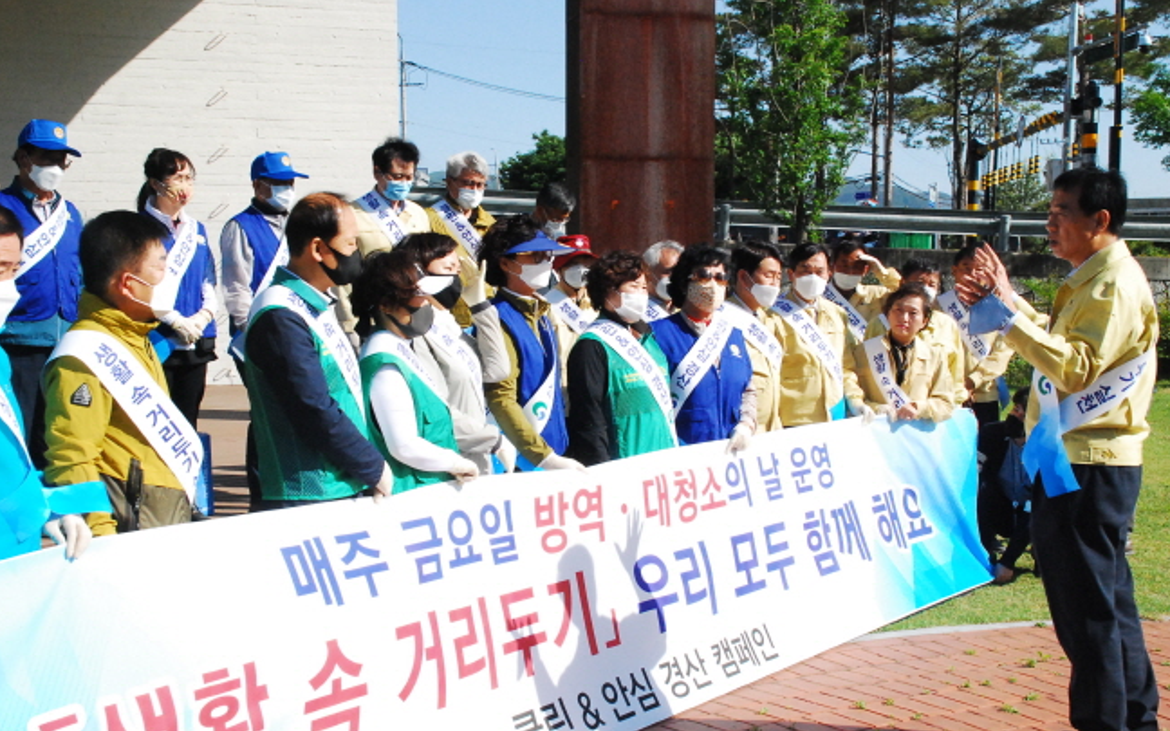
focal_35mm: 43
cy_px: 385
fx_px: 1371
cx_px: 580
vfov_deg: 29.9
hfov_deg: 46.2
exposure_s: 1/1250
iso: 1600
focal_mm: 26
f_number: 13
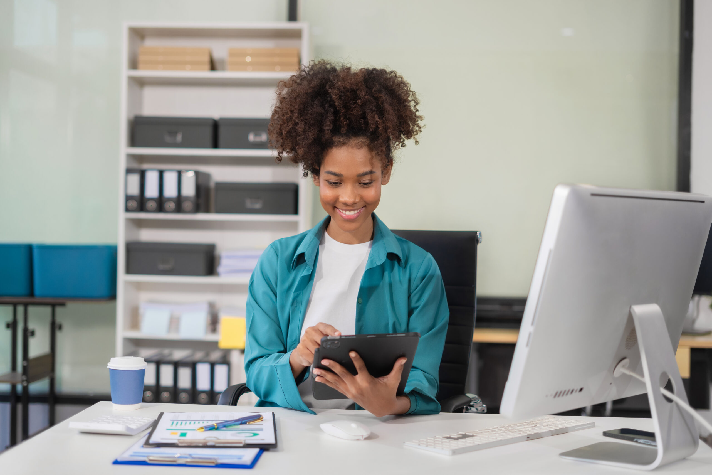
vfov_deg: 27.0
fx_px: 989
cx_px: 356
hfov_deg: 39.6
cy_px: 238
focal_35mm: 50
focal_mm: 50
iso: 400
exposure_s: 1/200
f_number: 2.2
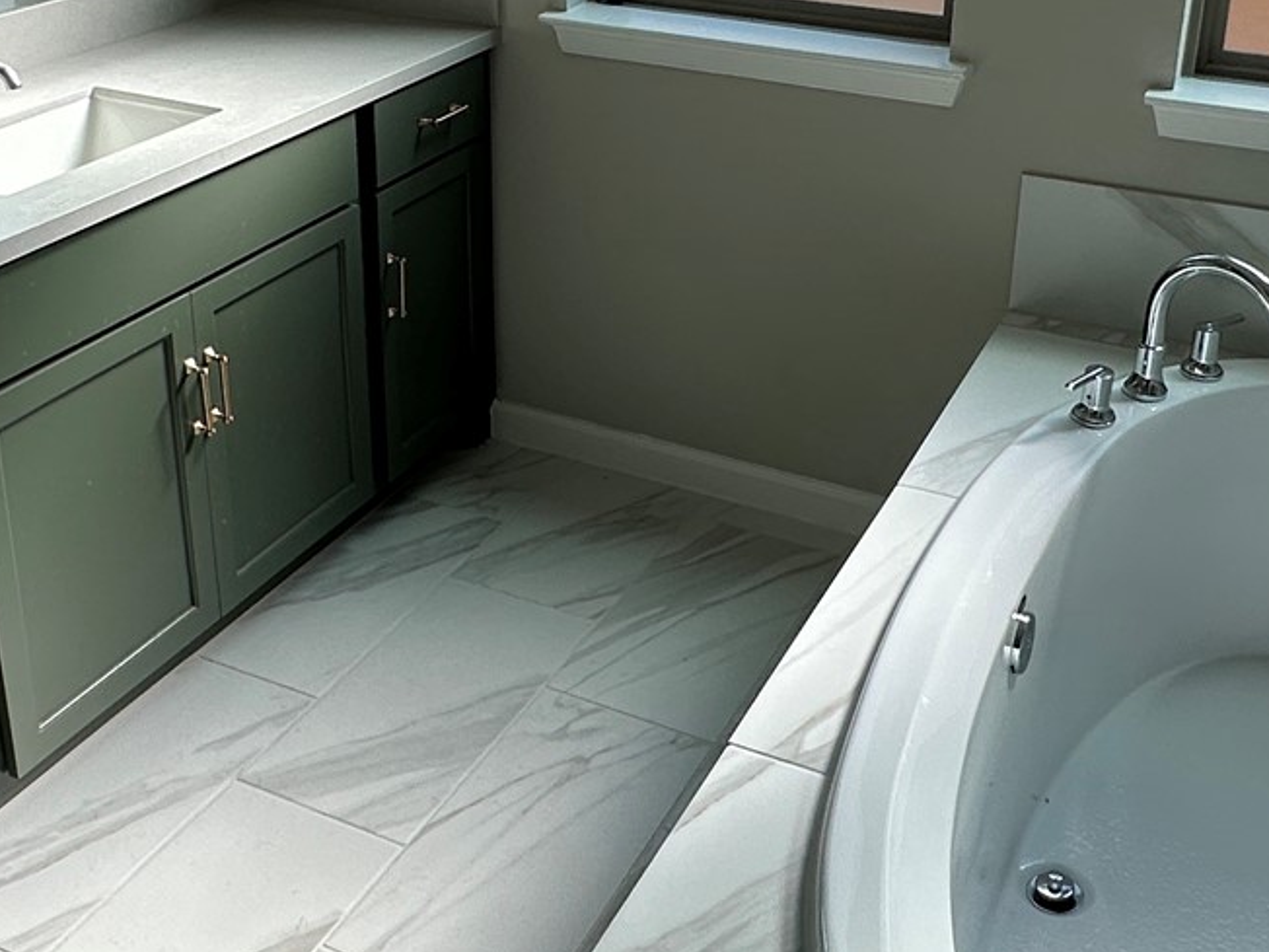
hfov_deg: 42.9
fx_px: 1613
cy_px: 230
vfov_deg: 32.2
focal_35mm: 44
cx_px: 613
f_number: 2.2
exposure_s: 1/242
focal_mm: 2.22
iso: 40
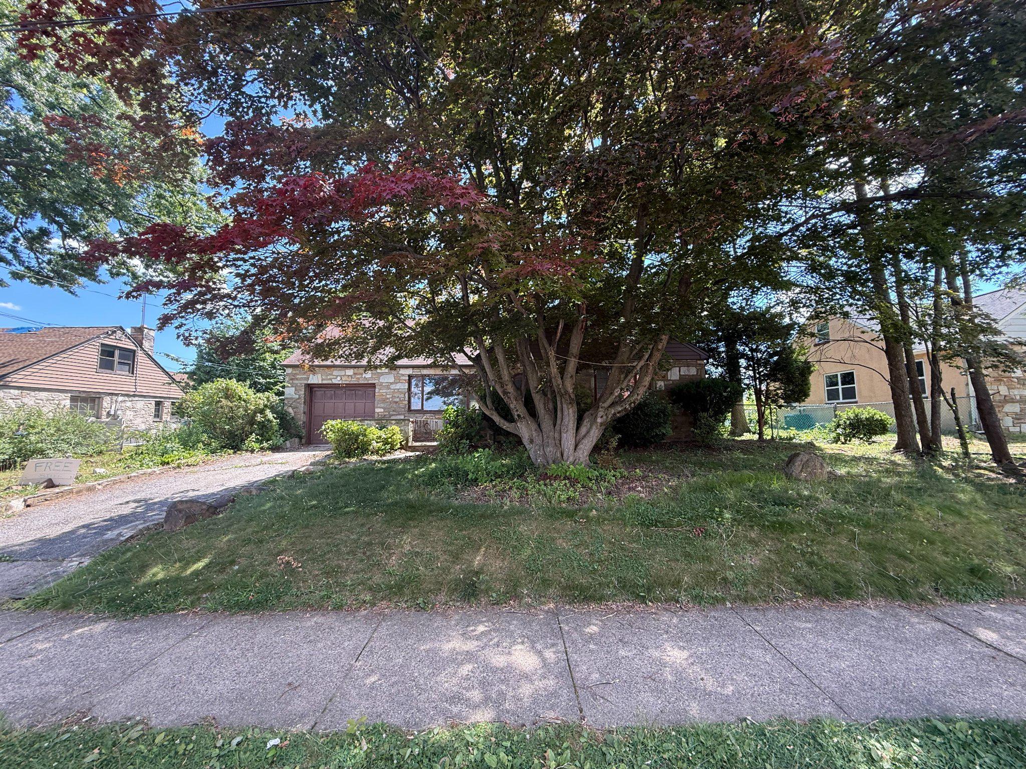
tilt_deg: +6.0
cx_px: 513
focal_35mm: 14
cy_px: 384
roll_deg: +0.0
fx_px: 415
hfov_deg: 102.1
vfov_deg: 85.7
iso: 64
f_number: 2.2
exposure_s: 1/145
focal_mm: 2.22
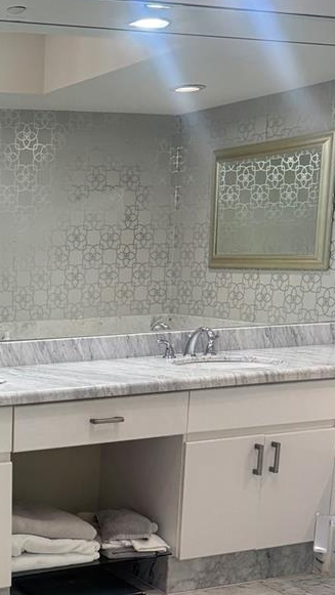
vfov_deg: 37.4
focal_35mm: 54
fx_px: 852
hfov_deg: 20.4
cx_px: -94
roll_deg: +1.4
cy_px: 457
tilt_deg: -13.1
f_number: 1.78
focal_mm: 6.76
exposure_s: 1/120
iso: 200
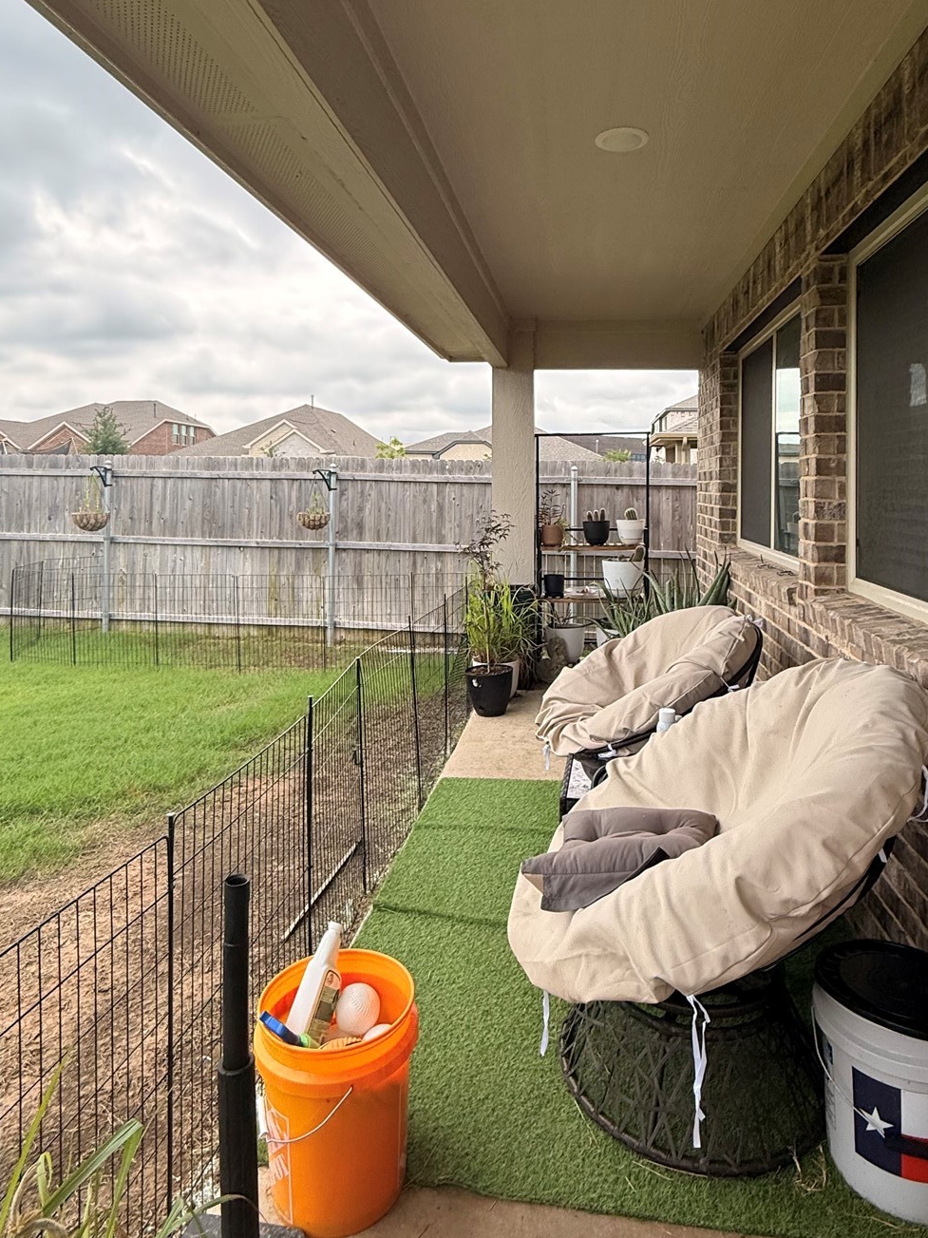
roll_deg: -1.7
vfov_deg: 75.5
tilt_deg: +0.9
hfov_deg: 61.0
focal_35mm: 22
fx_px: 787
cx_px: 491
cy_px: 492
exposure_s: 1/942
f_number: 2.2
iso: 64
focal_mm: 2.22
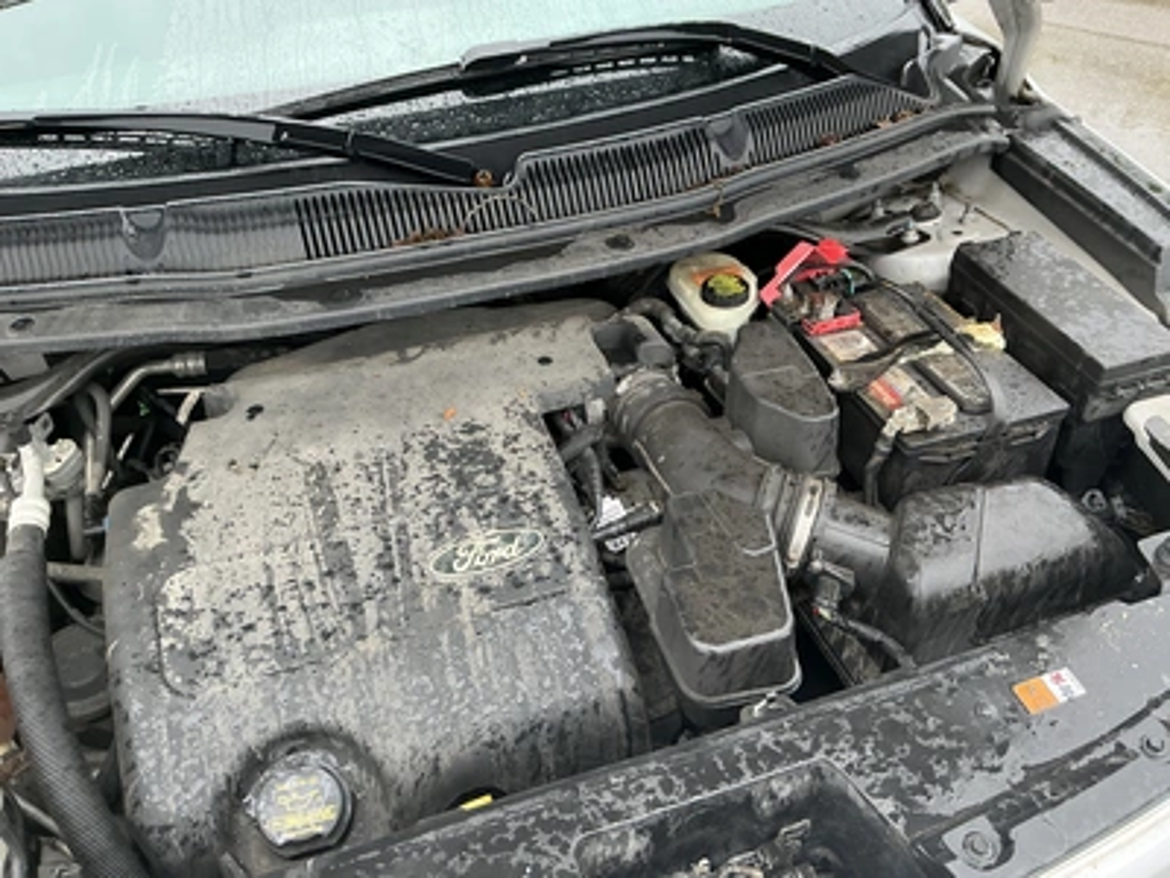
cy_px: 439
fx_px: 946
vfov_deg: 49.7
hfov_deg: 63.4
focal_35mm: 28
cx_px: 585
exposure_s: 1/126
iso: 32
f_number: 1.8
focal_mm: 3
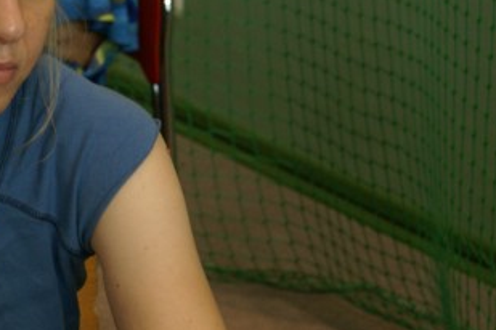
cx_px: -50
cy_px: 99
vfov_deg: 8.1
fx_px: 2342
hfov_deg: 11.9
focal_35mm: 170
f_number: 5.6
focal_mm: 50
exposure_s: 1/30
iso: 400
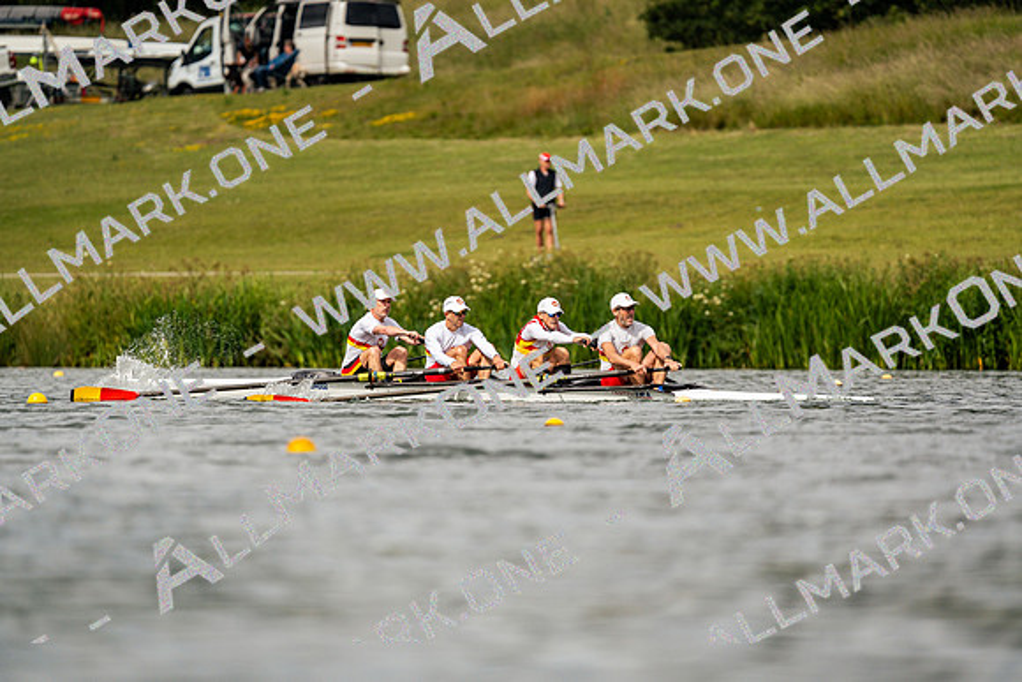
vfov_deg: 2.3
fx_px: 17037
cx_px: 511
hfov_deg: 3.4
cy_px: 341
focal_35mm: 600
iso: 250
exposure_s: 1/2000
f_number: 6.3
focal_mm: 600
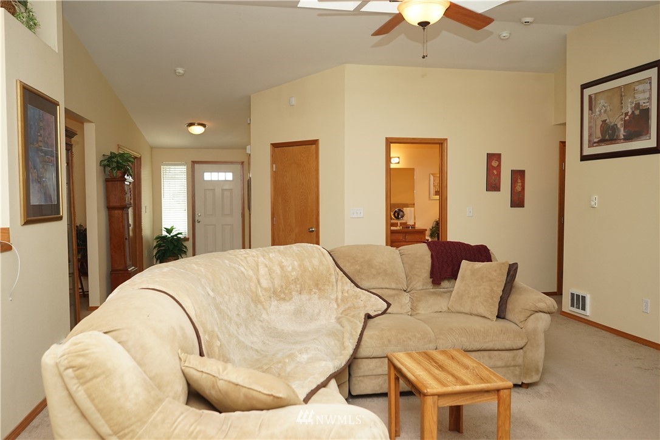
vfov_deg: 46.4
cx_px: 330
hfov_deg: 65.5
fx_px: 513
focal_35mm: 28
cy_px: 220
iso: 800
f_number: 4
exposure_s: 1/160
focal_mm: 28
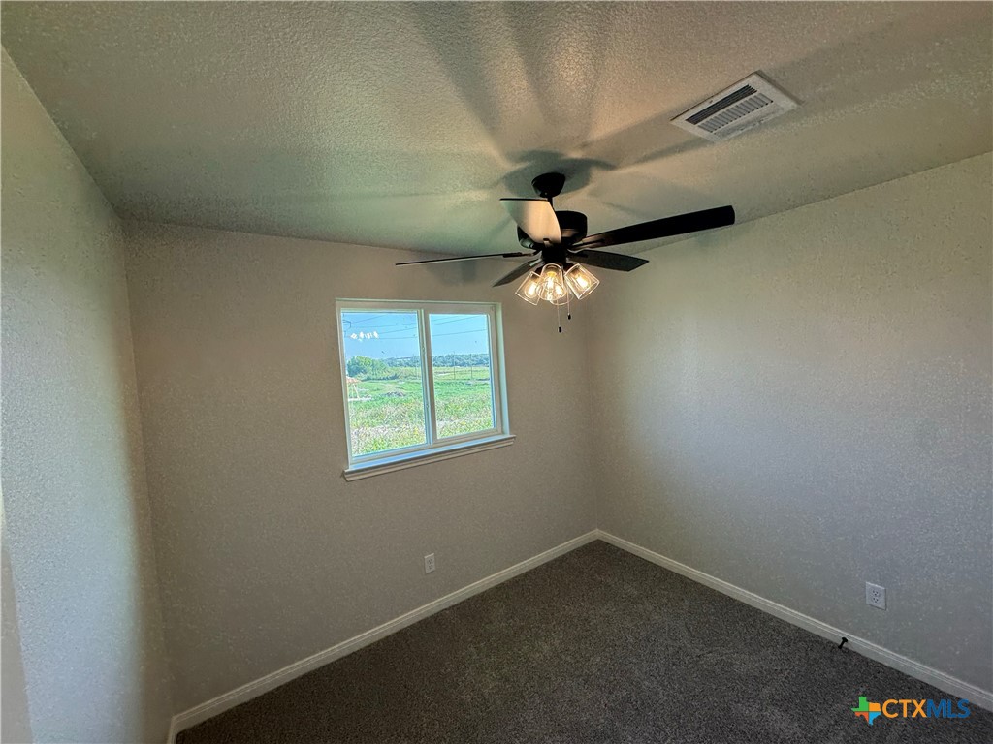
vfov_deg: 85.7
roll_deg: +3.3
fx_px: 402
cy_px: 372
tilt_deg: -2.6
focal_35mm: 14
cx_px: 496
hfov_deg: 102.1
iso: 40
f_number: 2.2
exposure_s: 1/123
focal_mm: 2.22
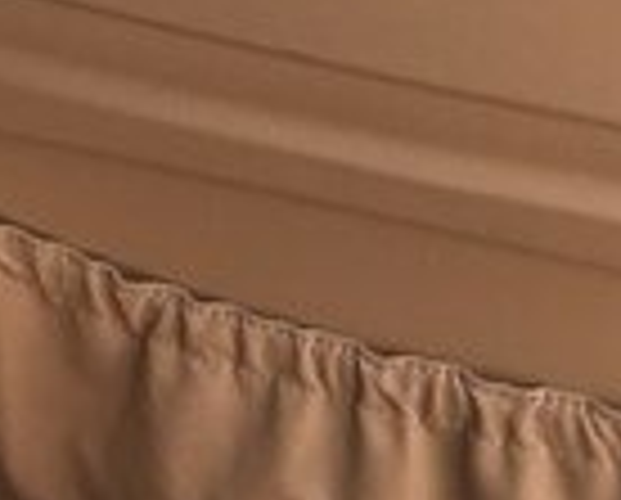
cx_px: -693
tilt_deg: -21.5
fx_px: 2486
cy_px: 47
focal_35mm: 135
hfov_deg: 12.3
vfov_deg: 11.4
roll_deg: +1.1
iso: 32
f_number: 2.2
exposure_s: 1/50
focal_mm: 4.15
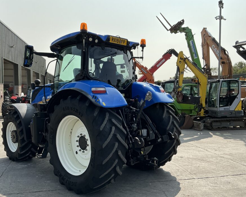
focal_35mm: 32
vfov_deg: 45.7
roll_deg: -1.4
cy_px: 107
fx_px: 233
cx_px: 117
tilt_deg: -2.9
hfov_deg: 55.6
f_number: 1.8
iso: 25
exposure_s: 1/2058
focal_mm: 3
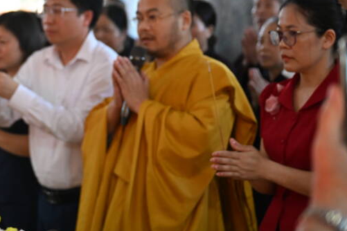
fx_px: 1340
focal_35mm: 139
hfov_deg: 14.5
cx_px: -8
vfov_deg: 9.8
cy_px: 46
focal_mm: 58
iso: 2500
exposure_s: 1/320
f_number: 2.8
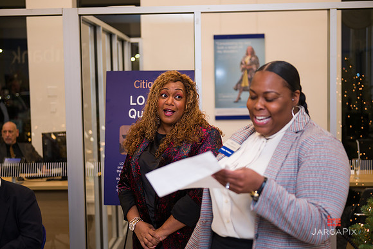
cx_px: 186
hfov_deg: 34.5
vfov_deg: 23.4
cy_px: 124
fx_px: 601
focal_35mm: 58
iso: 400
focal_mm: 58
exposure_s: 1/200
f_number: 3.2
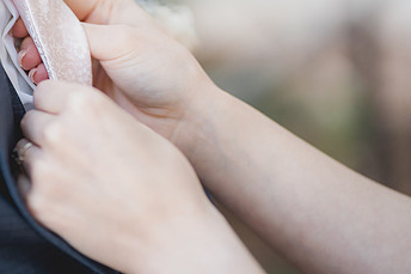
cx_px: 93
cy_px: 50
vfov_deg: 9.3
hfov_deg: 13.9
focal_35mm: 147
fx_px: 1677
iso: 1000
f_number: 1.8
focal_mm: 85
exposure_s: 1/1000
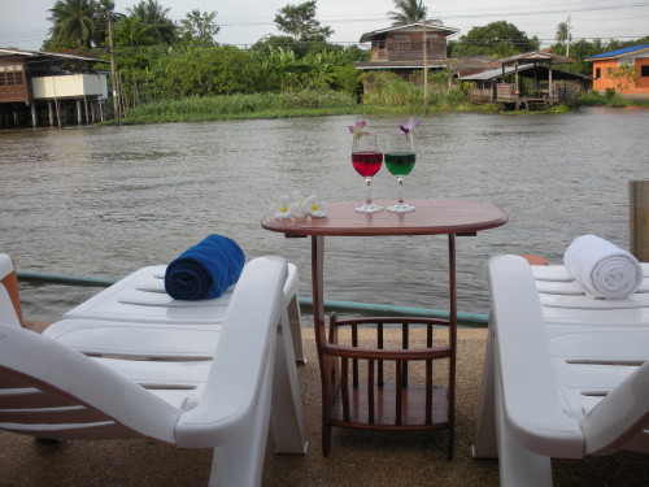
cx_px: 324
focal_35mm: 35
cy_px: 244
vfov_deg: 40.7
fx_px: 656
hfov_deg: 52.6
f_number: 3.5
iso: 64
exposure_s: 1/266
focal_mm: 6.3
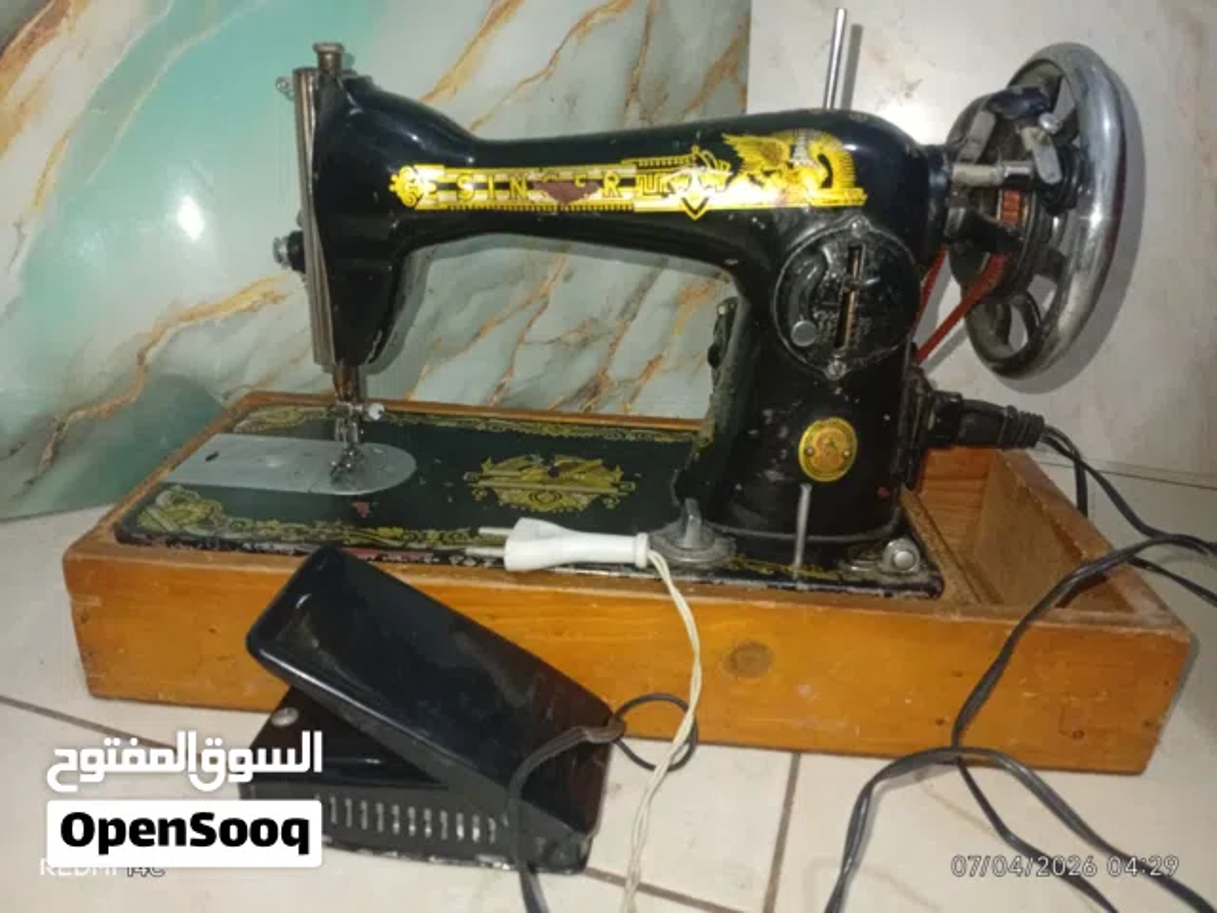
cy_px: 456
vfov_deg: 51.4
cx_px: 608
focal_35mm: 27
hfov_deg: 65.3
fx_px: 949
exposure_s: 1/20
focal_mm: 3.98
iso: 1194
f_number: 1.8
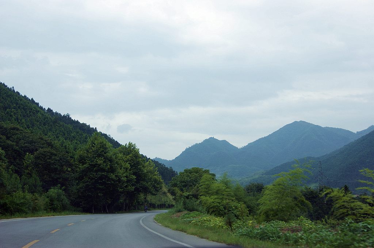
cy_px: 124
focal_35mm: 52
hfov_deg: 37.9
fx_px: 545
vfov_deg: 25.7
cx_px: 187
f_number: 8
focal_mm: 35
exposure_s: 1/200
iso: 100
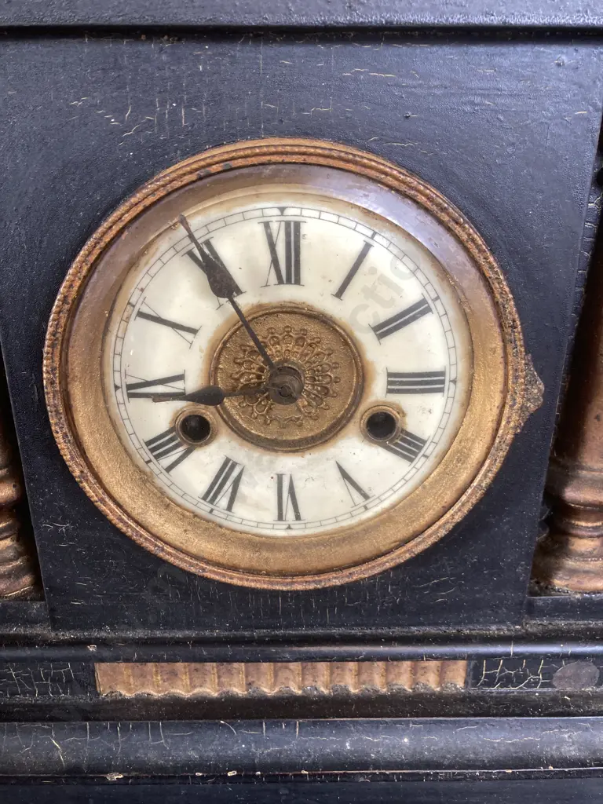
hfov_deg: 49.7
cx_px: 302
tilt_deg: -21.3
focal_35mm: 28
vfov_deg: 63.4
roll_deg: -0.5
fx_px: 650
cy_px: 402
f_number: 1.8
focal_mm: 3.99
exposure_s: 1/82
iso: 80
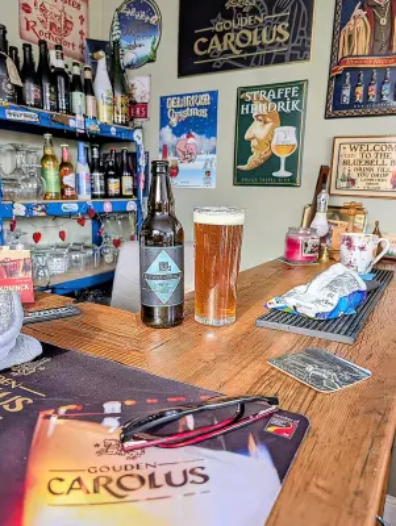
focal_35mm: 24
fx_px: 365
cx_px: 198
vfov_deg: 71.5
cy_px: 263
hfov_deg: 56.9
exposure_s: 1/41.8
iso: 145
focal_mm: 6.9
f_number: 1.68
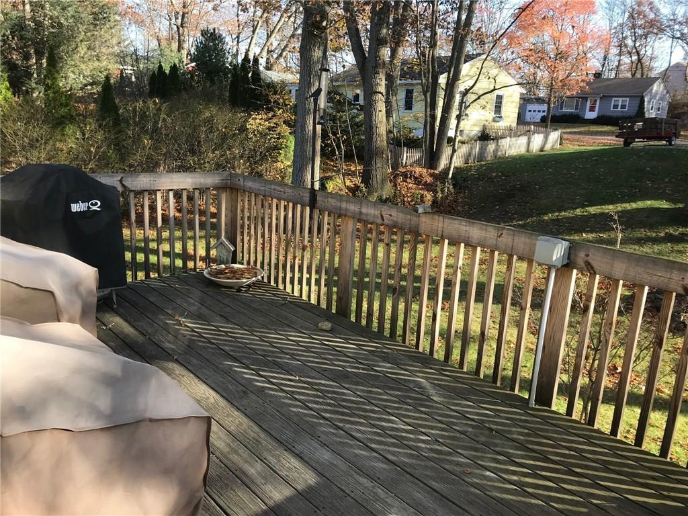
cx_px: 344
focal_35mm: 28
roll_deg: -2.5
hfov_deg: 63.4
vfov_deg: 49.7
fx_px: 557
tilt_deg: -13.7
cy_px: 258
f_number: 1.8
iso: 20
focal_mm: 3.99
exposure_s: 1/365
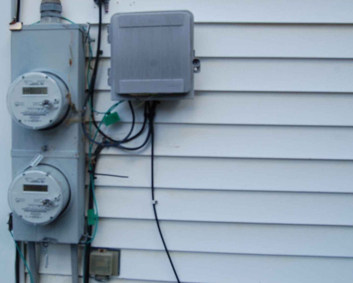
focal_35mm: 38
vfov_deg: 39.4
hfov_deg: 47.6
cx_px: 122
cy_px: 124
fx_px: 394
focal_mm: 19
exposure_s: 1/200
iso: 200
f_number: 7.1
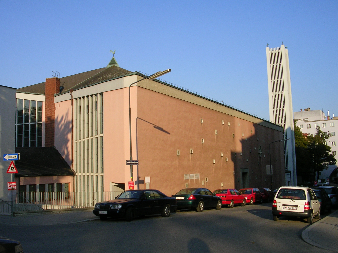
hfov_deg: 49.0
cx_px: 169
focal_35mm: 38
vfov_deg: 37.7
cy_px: 126
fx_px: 371
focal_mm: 5.8
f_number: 5.6
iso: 50
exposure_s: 1/250
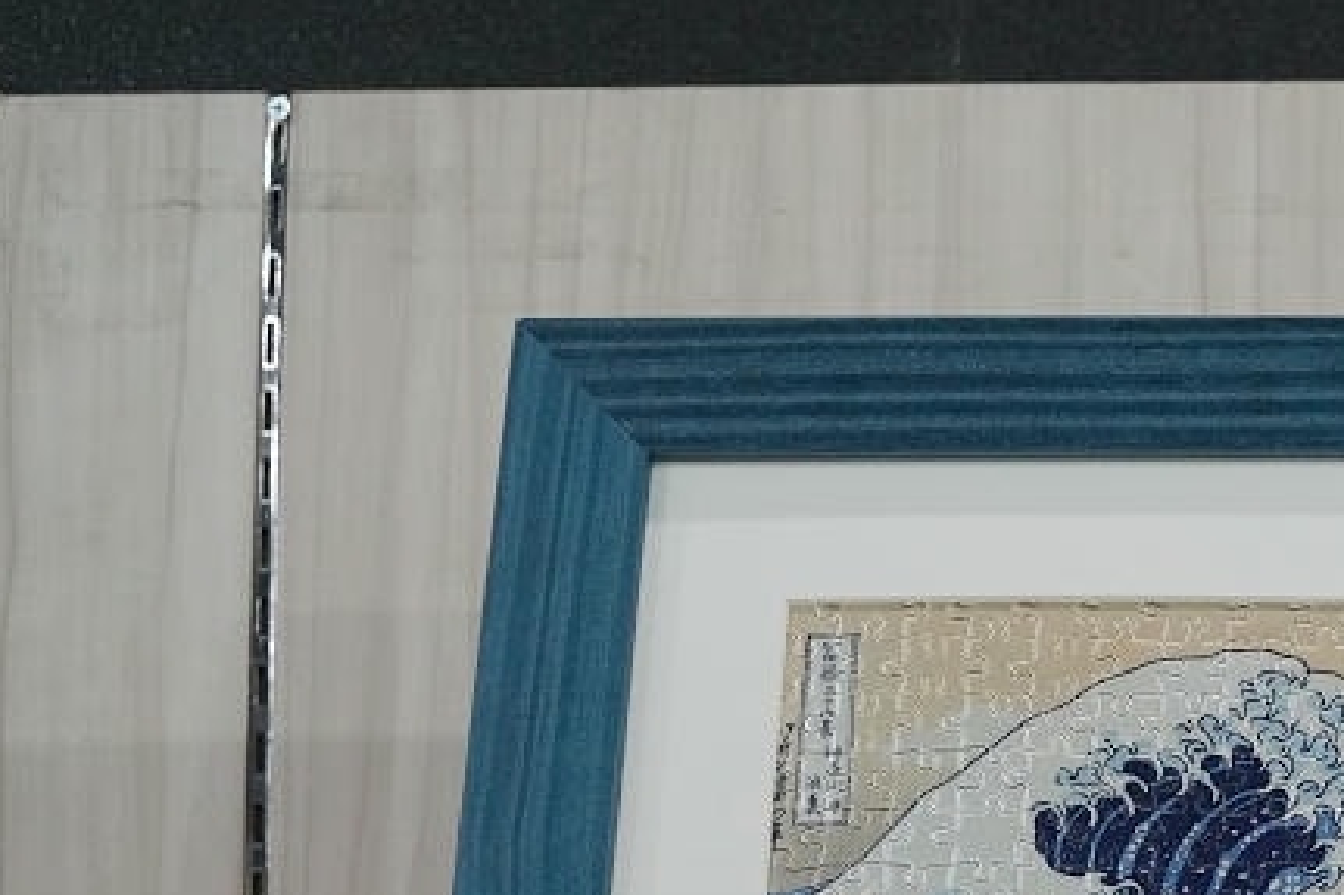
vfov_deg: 17.1
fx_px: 2911
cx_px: 1734
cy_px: 867
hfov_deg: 23.2
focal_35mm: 78
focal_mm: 28
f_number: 3.2
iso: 1600
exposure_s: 1/160
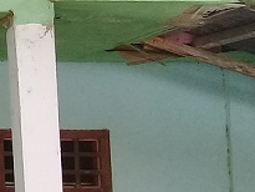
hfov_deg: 11.0
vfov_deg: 9.8
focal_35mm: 151
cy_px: 92
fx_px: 1113
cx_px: -364
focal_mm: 3.3
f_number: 2.2
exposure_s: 1/100
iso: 50
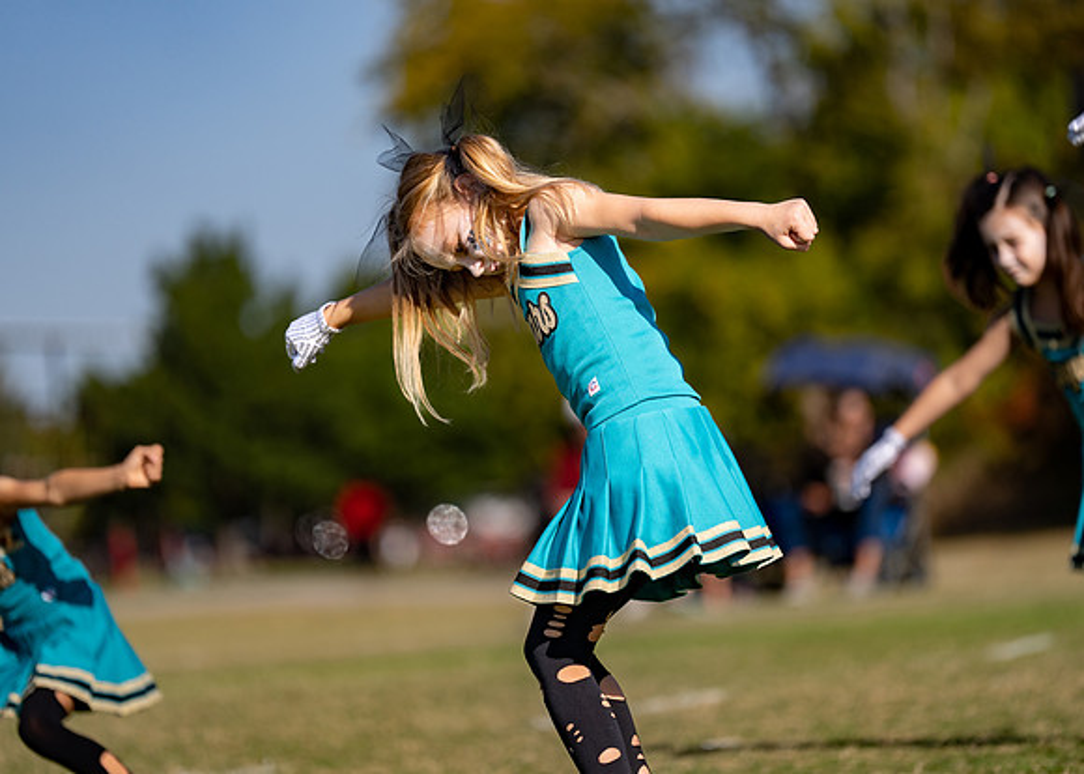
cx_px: 556
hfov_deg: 10.3
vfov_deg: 7.4
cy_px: 380
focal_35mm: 195
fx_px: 5998
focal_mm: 176
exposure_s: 1/5000
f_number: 2.8
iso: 100
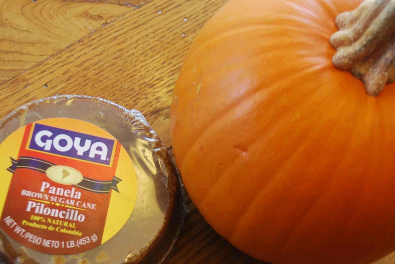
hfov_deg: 32.5
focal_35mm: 62
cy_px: 143
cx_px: 211
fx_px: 677
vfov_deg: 22.0
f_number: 4.8
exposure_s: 1/30
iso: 800
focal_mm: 29
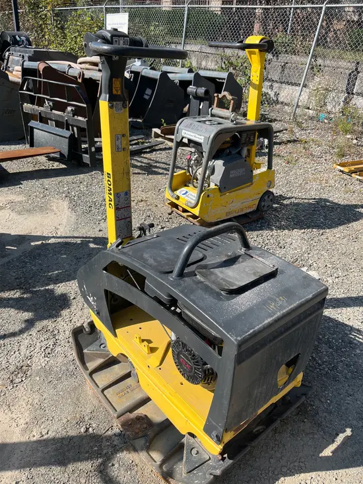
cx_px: 182
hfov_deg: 53.1
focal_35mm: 26
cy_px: 242
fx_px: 363
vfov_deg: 67.3
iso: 50
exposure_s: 1/2137
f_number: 1.6
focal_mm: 5.1
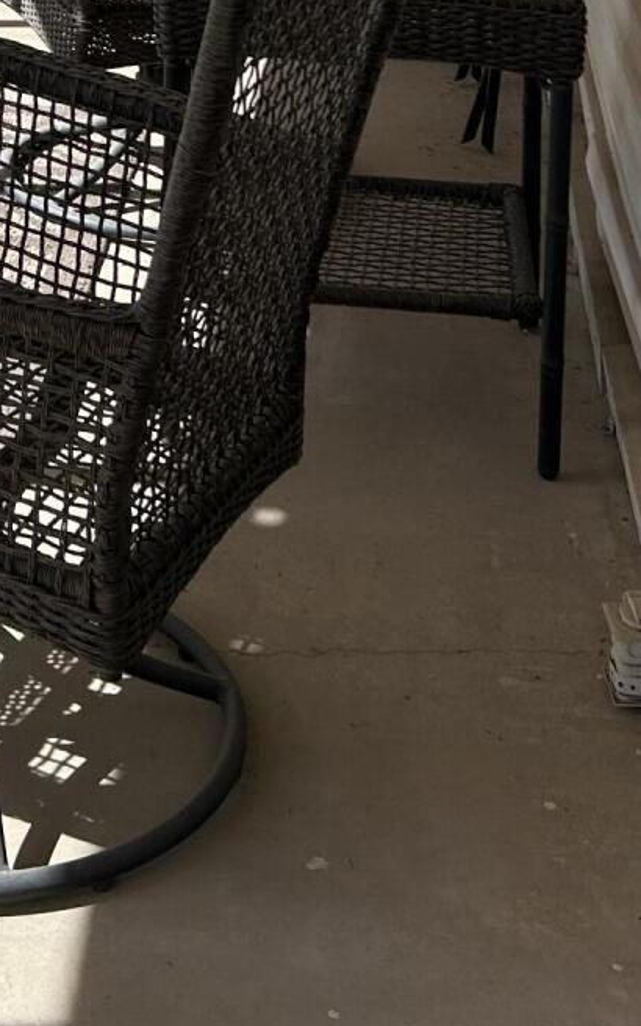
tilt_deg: -9.6
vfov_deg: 21.9
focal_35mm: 84
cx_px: -88
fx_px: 2348
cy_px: -344
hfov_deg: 15.1
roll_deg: +0.5
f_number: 1.5
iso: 50
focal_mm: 5.7
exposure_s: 1/894
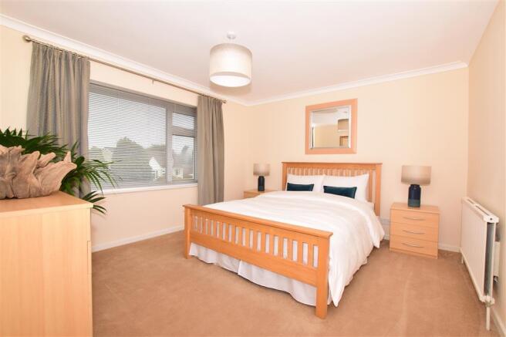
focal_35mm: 15
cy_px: 168
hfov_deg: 100.4
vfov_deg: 77.3
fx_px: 211
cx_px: 253
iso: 400
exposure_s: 1/200
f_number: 14
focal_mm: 10
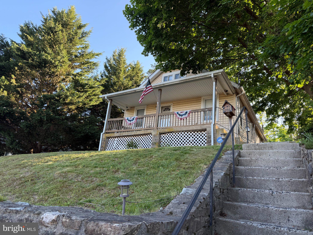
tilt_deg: +17.5
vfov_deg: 56.8
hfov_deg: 71.6
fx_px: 217
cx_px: 156
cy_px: 118
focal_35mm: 24
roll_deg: -6.3
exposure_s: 1/333
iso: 80
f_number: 1.78
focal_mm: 6.76
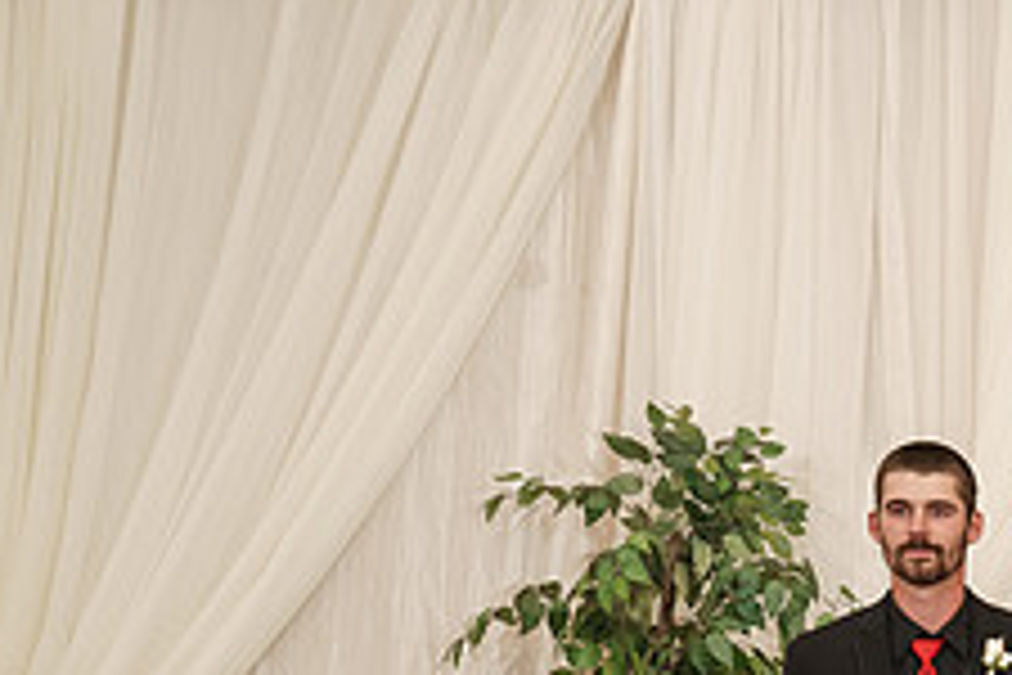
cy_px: 957
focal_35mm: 151
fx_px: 4244
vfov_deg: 8.9
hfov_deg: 13.0
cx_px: 1426
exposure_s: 1/160
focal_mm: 51
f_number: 4
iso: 2000
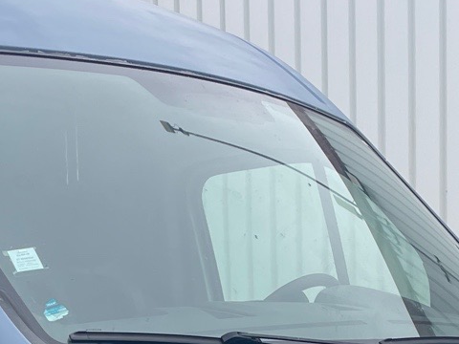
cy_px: 558
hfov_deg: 18.7
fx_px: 1379
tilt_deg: -7.1
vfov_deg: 13.2
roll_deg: +3.0
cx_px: 92
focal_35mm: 104
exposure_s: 1/615
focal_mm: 4.2
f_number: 1.6
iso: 32
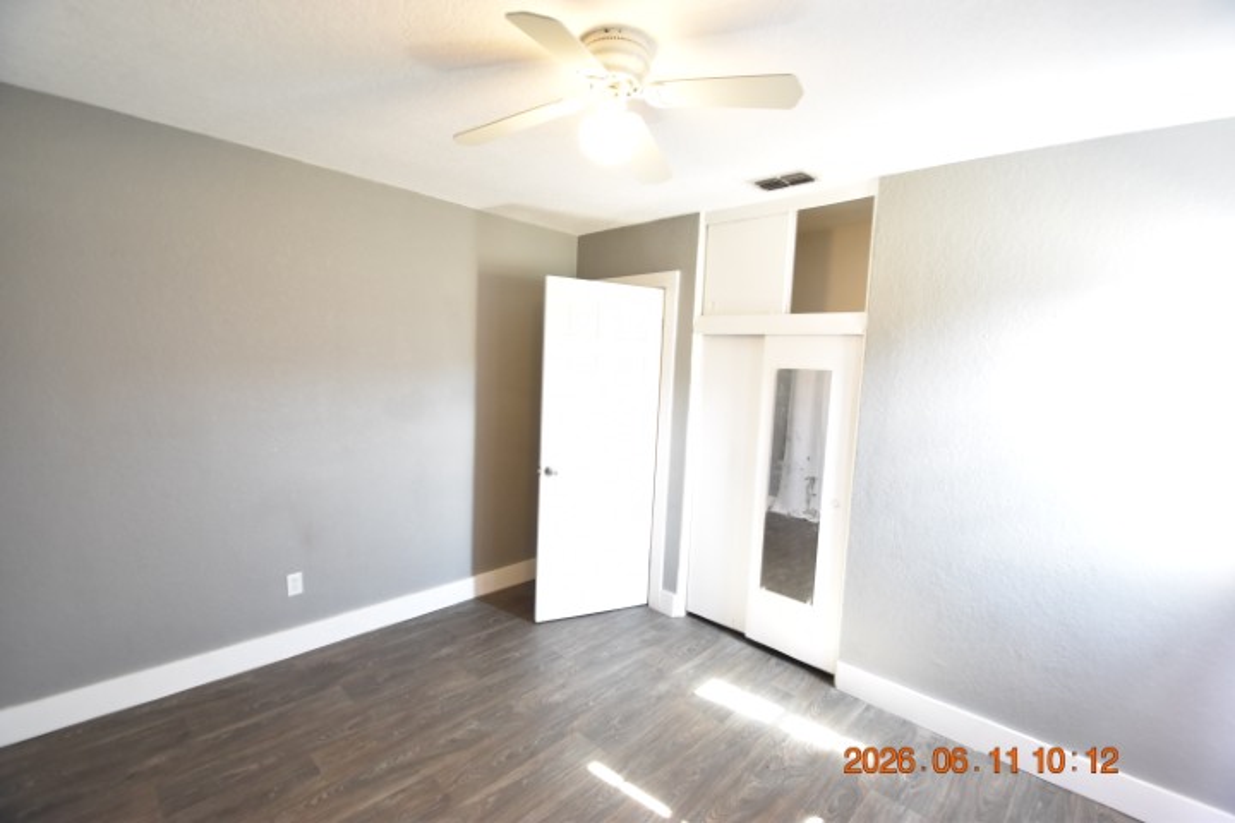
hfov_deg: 100.4
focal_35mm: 15
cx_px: 618
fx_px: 515
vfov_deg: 77.3
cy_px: 412
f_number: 3.5
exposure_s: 1/30
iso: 800
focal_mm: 10
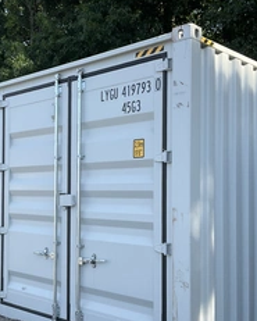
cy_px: 188
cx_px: 56
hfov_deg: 30.2
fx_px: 466
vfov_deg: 37.9
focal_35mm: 49
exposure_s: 1/719
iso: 25
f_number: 1.8
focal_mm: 3
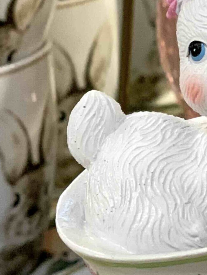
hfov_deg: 9.4
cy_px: 264
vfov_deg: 12.5
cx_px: 255
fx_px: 1244
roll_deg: +3.7
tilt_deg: -24.5
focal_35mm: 156
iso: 320
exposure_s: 1/50
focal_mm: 6
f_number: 2.4
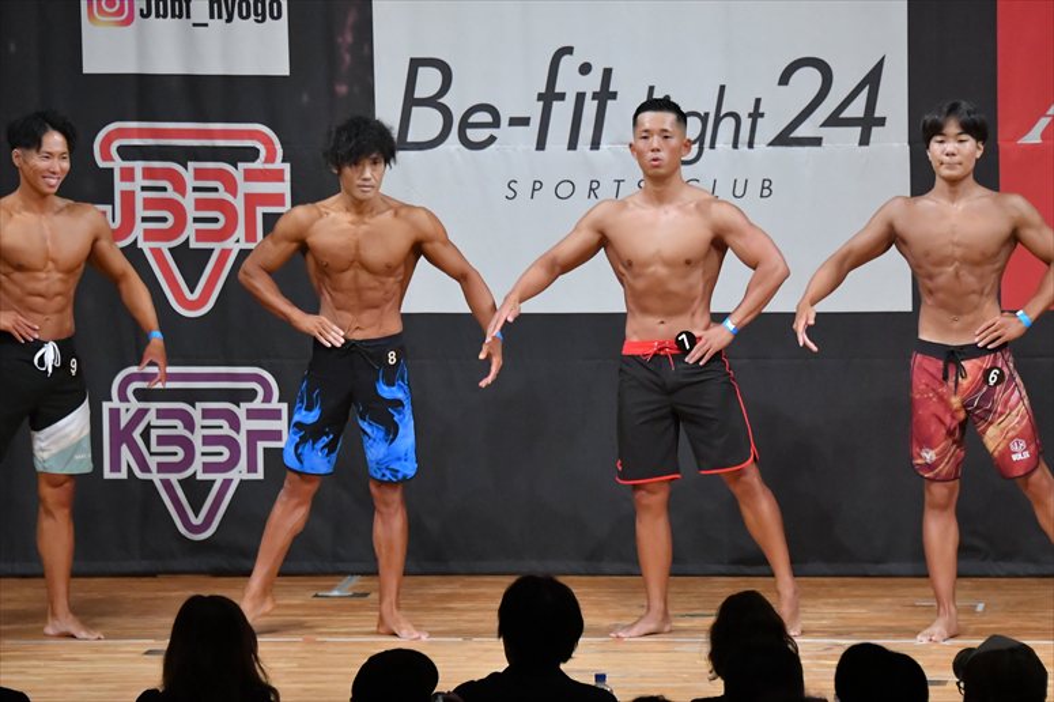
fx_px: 7462
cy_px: 351
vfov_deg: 5.4
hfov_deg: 8.1
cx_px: 527
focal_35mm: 255
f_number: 5.6
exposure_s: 1/400
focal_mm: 170
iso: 8000
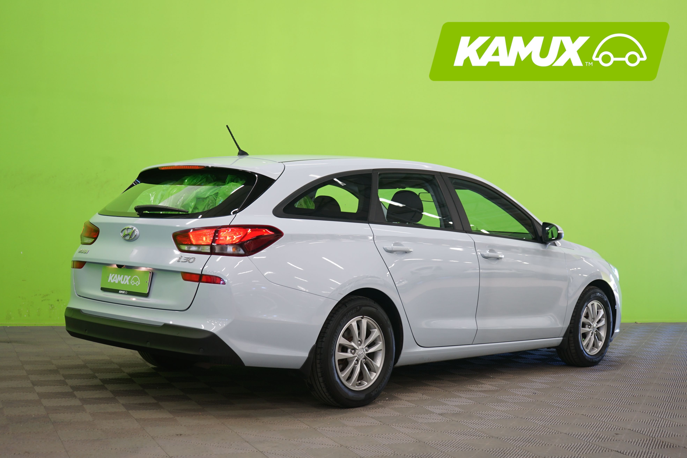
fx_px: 916
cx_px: 344
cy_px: 229
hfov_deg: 41.1
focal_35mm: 48
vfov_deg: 28.1
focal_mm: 48
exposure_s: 1/8
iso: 400
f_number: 5
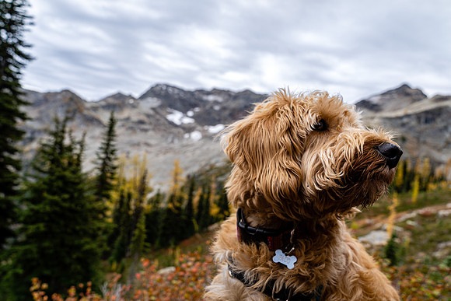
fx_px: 301
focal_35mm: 24
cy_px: 150
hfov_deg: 73.7
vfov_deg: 53.2
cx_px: 226
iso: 100
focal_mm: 24
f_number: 5.6
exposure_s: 1/100
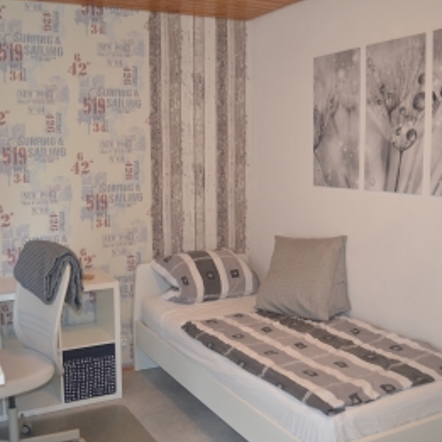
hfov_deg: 42.6
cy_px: 221
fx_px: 563
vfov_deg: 42.8
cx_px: 169
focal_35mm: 39
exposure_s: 1/60
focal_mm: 20
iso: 640
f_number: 3.8
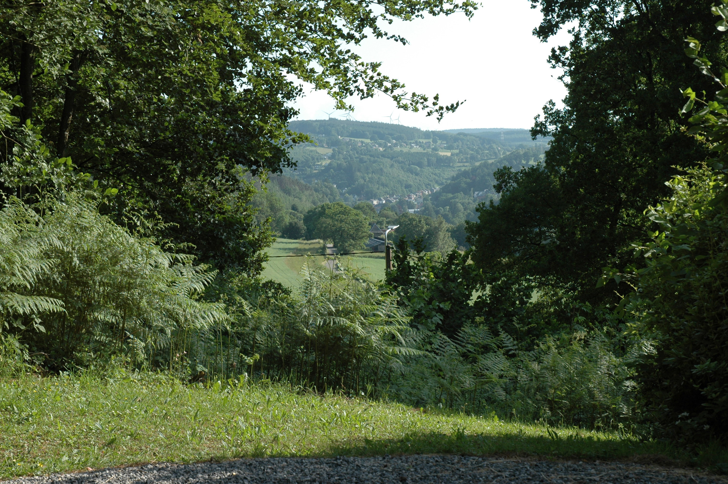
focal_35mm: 66
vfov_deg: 20.6
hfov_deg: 30.5
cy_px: 242
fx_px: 1333
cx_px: 364
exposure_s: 1/250
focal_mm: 44
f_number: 8
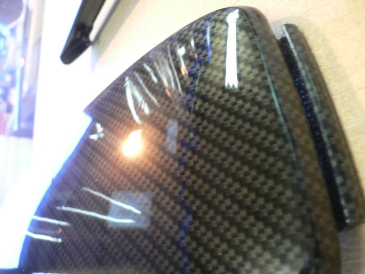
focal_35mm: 35
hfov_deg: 52.6
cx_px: 182
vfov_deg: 40.7
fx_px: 369
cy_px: 137
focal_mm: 5.8
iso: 200
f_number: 2.8
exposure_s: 1/8
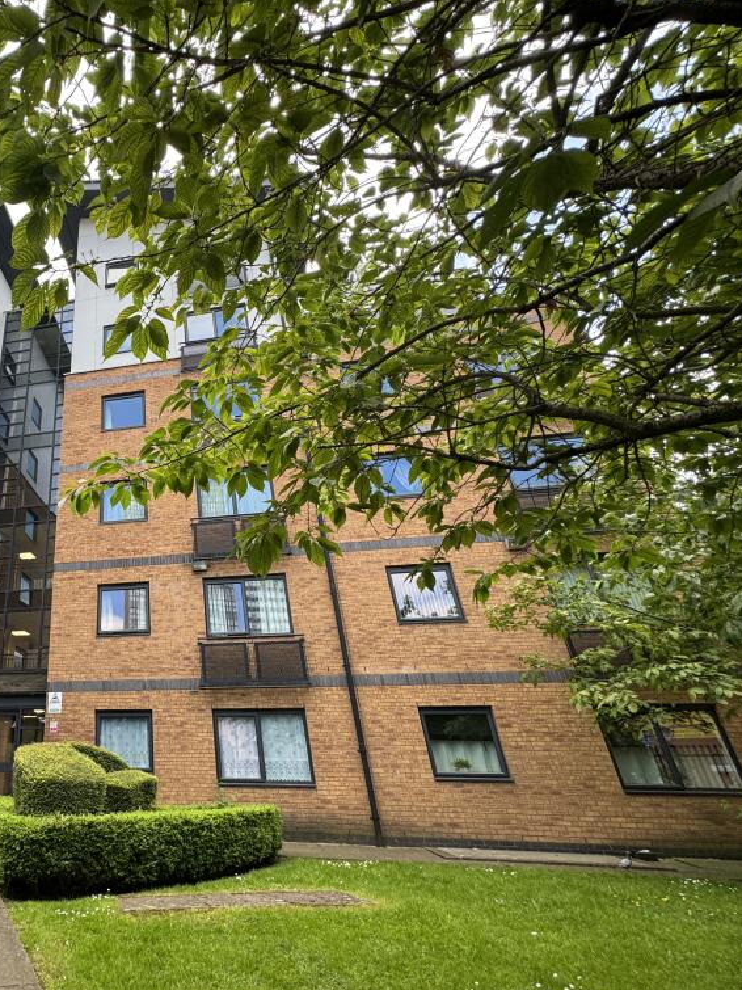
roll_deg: -1.6
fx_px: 543
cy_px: 500
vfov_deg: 84.7
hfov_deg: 60.6
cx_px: 107
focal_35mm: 19
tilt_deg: +27.2
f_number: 2.2
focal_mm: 2.22
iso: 40
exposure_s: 1/279
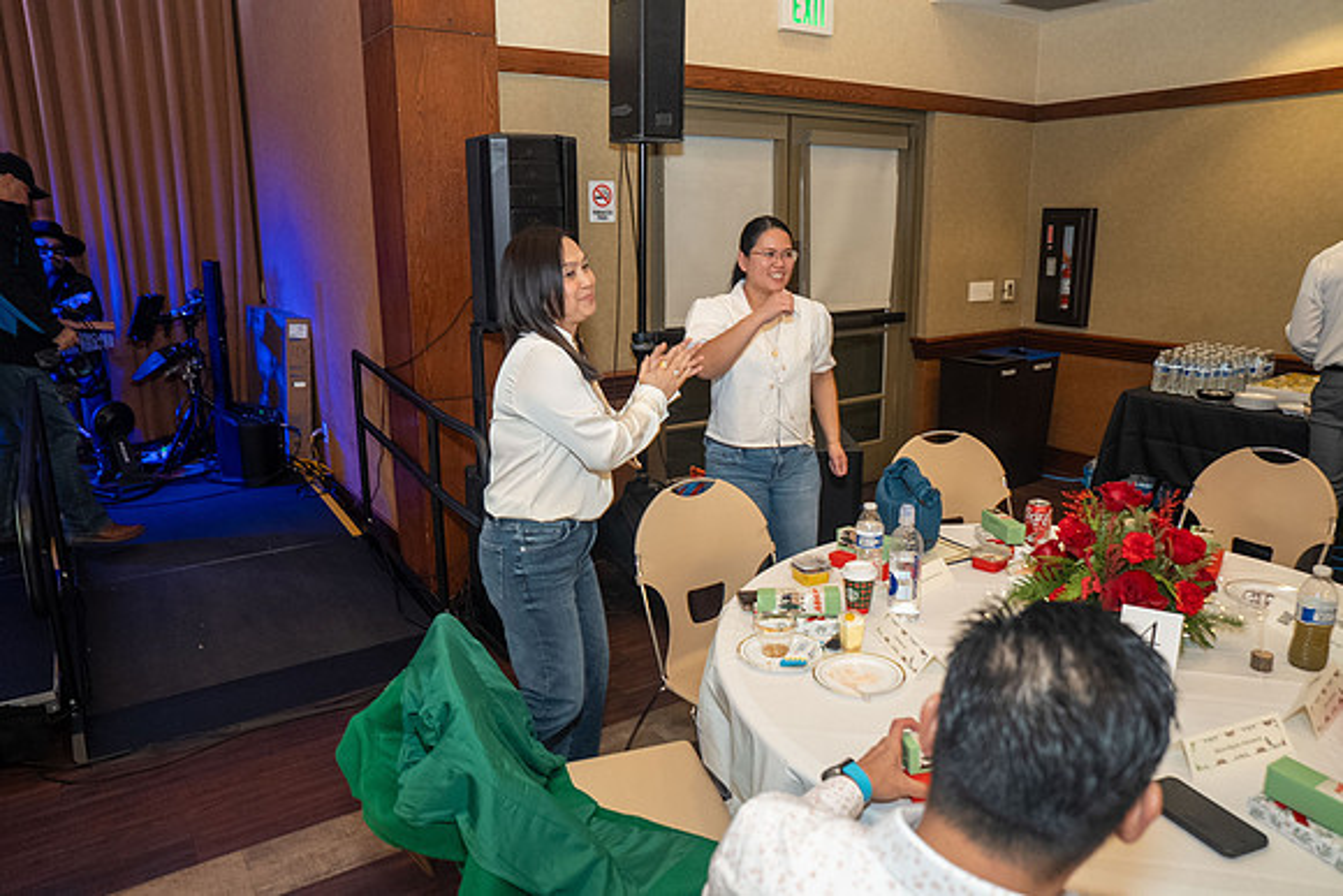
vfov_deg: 53.2
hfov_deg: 73.7
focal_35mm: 24
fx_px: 896
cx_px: 672
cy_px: 448
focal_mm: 24
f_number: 3.5
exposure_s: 1/100
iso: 1600
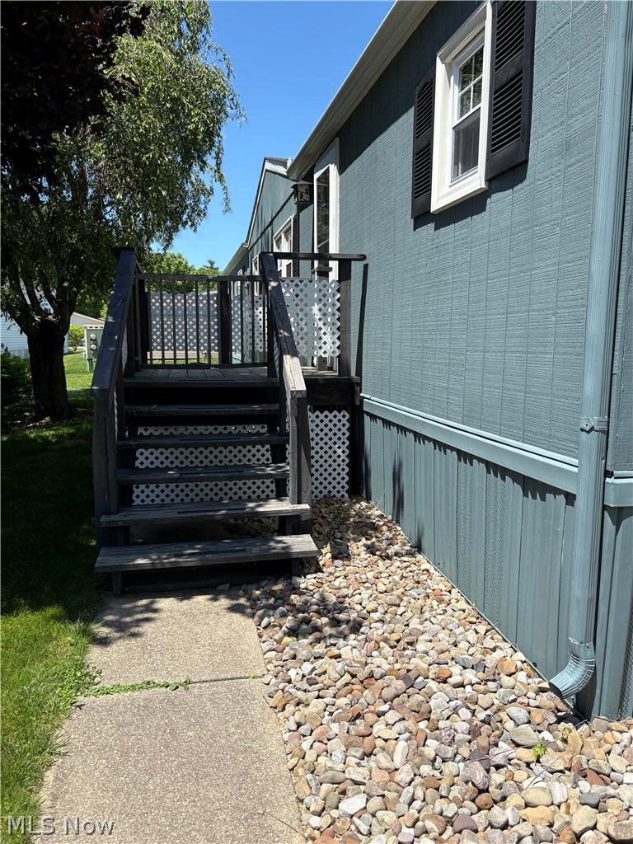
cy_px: 422
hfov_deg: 53.1
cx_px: 316
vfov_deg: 67.3
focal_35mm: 26
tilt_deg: -5.2
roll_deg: +0.6
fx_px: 634
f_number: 1.6
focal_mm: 5.96
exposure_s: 1/2012
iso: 50
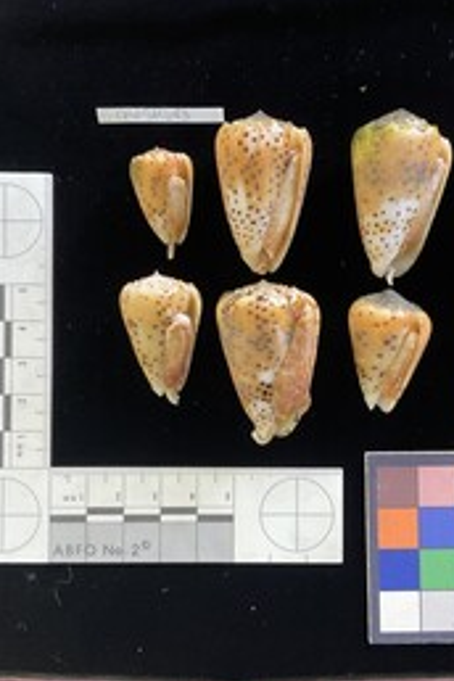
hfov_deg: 32.5
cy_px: 344
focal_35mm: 41
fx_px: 776
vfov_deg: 47.4
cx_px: 272
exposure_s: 1/60
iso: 250
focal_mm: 3
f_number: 1.8
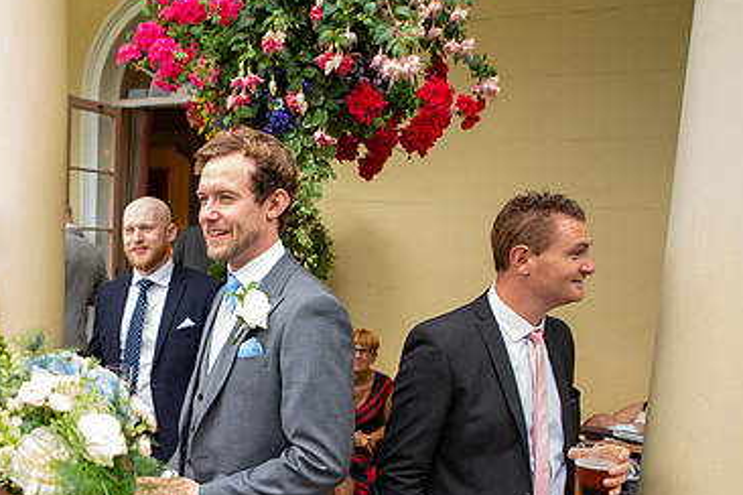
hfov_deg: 49.2
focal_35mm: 38
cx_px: 209
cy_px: 331
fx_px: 784
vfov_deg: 34.7
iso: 160
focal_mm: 24
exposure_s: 1/100
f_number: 2.8
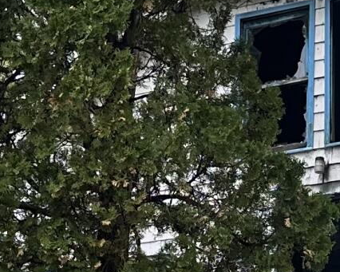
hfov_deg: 11.6
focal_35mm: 165
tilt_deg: +7.5
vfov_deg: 9.0
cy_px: 490
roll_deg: -0.2
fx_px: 1661
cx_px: 61
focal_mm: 6.86
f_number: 1.78
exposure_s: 1/396
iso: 80
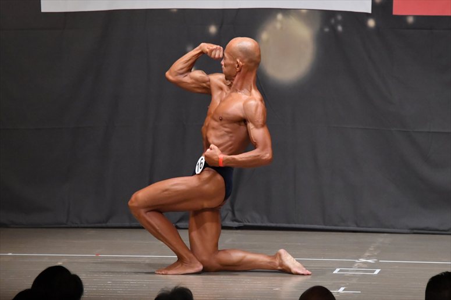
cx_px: 226
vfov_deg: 5.1
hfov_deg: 7.6
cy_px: 150
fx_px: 3381
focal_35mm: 270
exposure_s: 1/400
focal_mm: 180
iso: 6400
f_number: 5.6
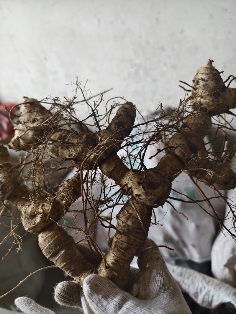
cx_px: 118
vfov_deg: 73.9
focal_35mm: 23
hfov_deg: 58.9
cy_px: 157
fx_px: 209
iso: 1170
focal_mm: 8.67
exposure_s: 1/885
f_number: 1.75
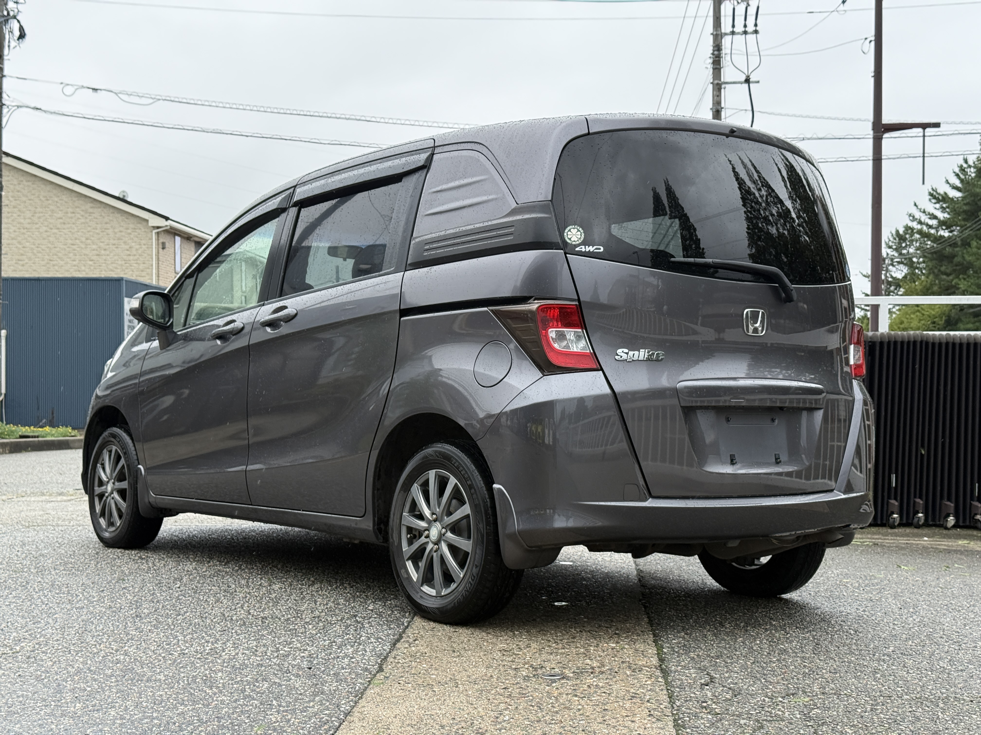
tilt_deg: +0.2
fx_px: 1360
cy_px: 368
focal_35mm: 48
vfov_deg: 30.3
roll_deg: +0.1
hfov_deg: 39.7
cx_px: 490
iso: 80
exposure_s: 1/810
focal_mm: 6.76
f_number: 1.78
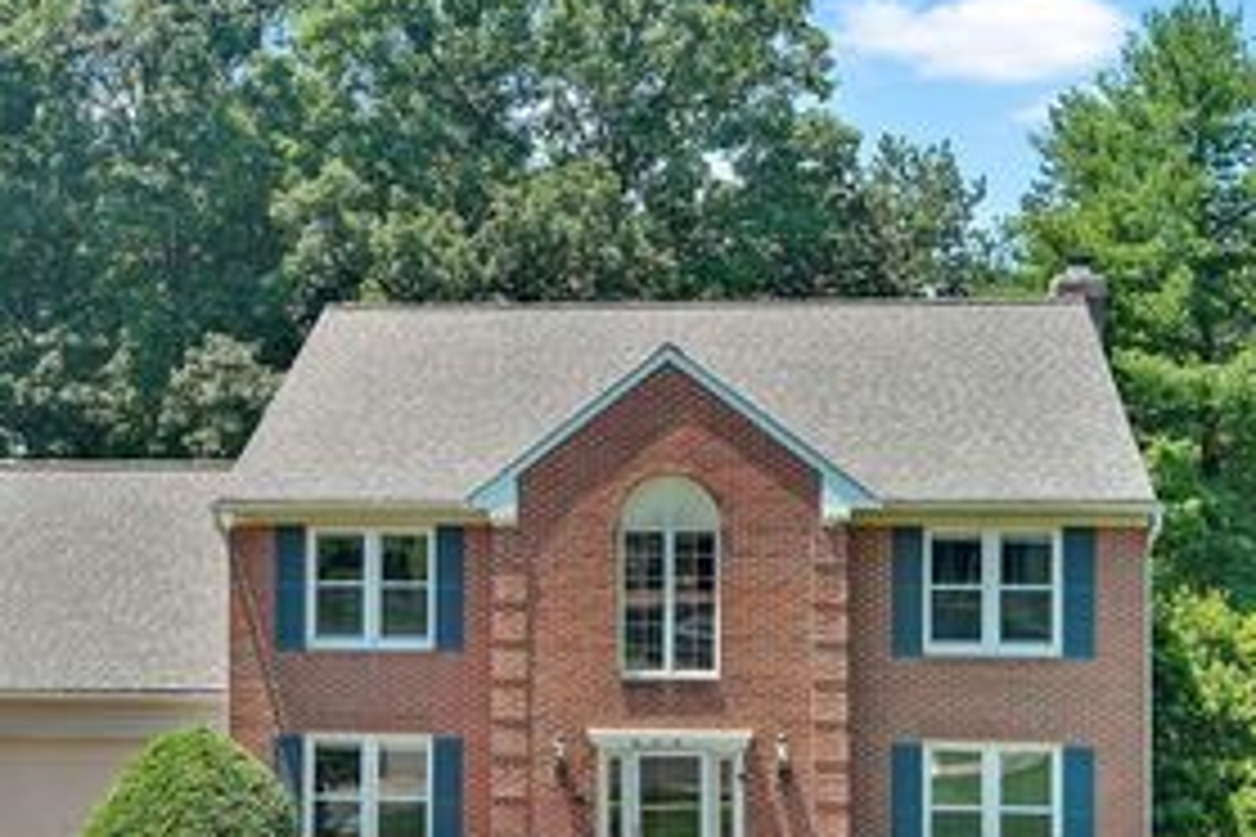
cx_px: 617
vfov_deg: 26.0
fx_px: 1814
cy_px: 475
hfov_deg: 38.2
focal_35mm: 52
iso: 100
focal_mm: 10.57
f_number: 2.8
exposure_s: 1/551
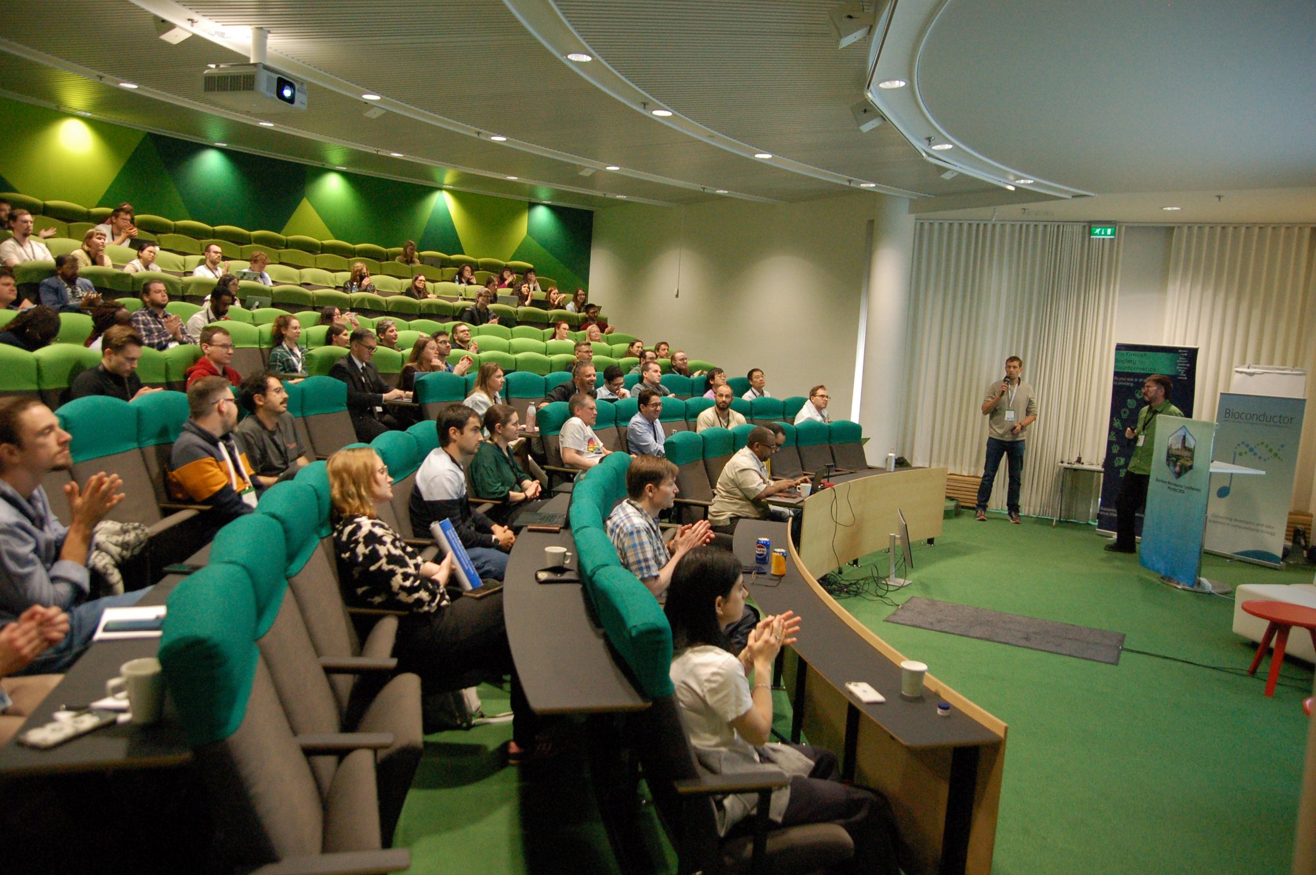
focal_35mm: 26
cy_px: 438
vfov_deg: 50.3
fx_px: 931
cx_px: 658
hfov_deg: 70.5
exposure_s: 1/125
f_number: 2.8
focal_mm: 17
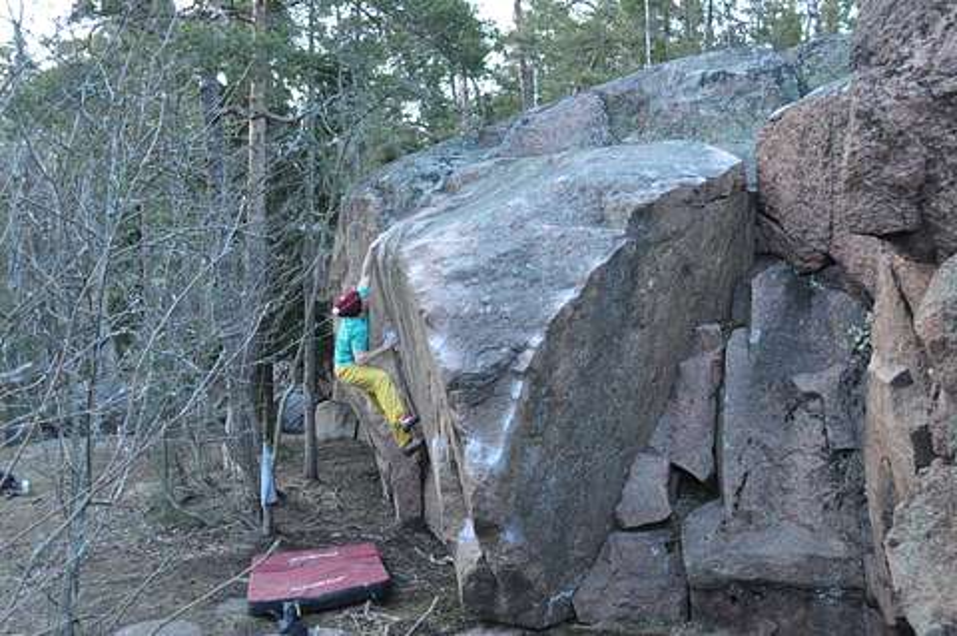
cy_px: 318
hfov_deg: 49.6
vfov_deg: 34.1
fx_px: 1036
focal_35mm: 39
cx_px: 478
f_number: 7.1
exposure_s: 1/25
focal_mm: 26
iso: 2500
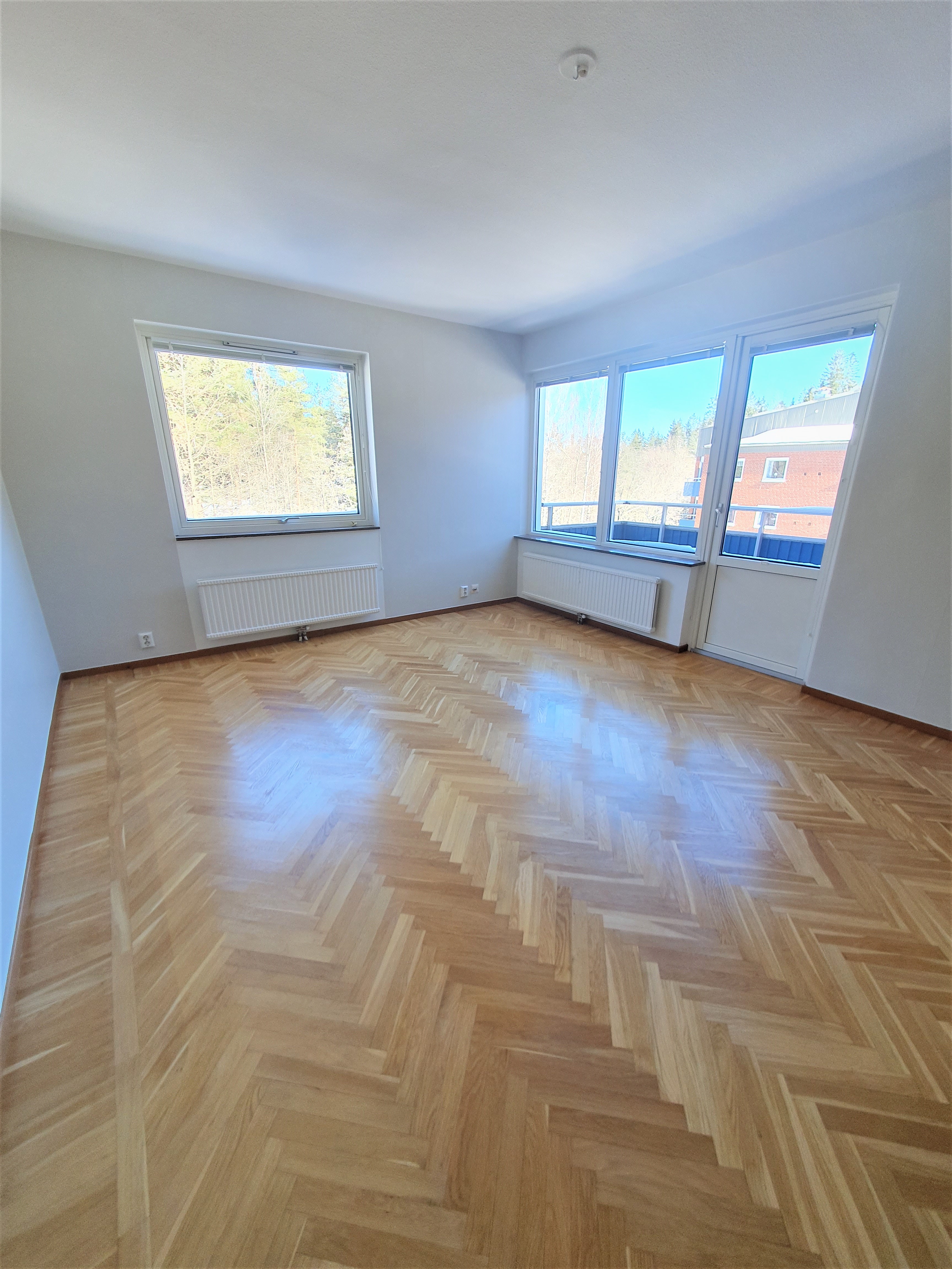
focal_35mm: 13
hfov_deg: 89.9
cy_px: 634
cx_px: 476
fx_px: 477
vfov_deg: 106.2
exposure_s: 1/100
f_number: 2.2
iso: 50
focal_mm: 1.8
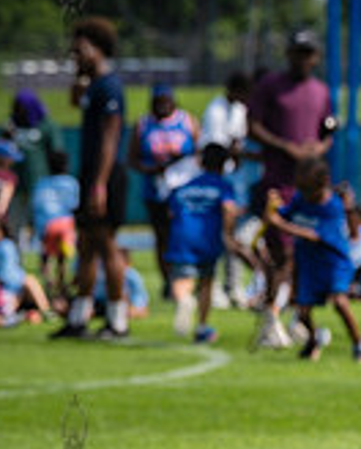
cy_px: 412
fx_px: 4976
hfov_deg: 4.1
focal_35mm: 374
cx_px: 770
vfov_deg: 5.2
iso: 100
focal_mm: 98
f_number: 5
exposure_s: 1/640
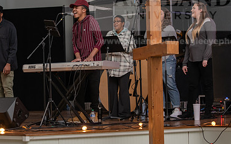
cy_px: 54
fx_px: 793
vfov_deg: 10.4
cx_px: 71
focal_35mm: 126
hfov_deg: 16.5
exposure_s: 1/40
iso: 800
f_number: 3.2
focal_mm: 78
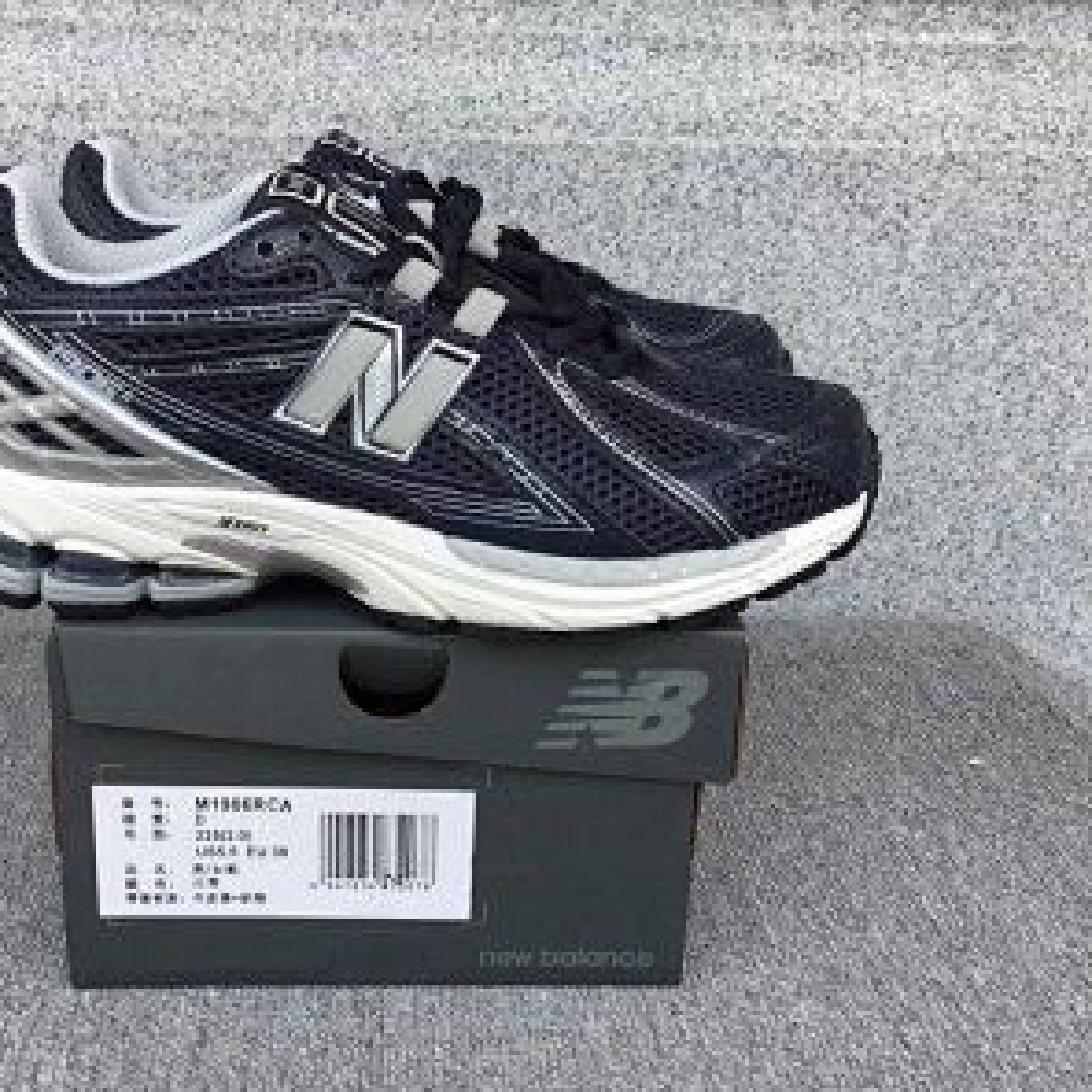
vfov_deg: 44.9
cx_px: 421
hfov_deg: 44.6
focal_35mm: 37
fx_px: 1321
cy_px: 550
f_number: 2.4
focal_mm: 3.3
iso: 25
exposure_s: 1/416
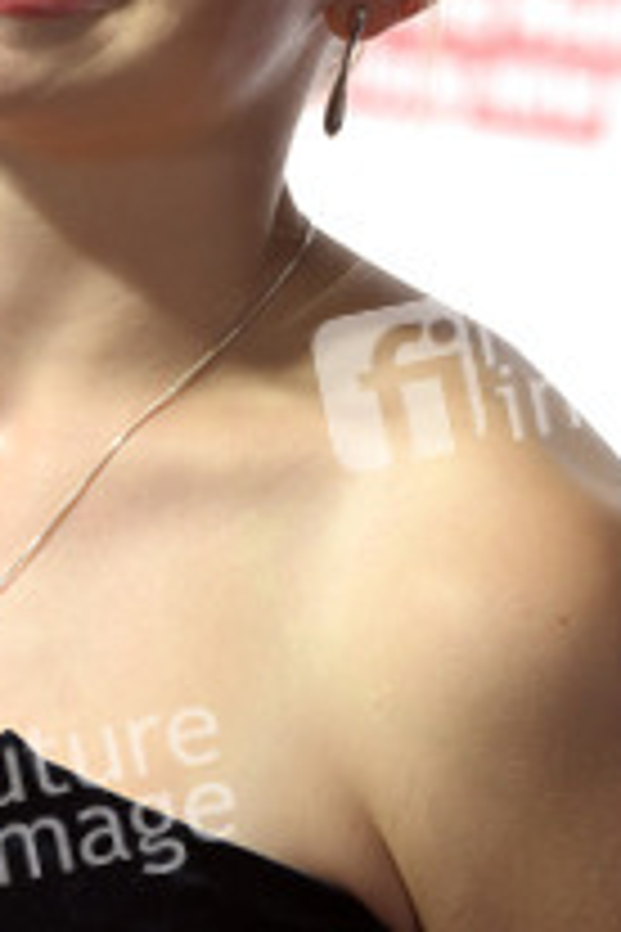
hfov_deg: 7.2
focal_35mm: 191
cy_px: 140
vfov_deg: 10.7
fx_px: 4942
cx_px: 135
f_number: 4
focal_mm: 99
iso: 2000
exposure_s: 1/250
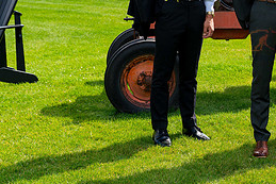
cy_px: 44
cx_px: 295
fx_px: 790
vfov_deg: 13.3
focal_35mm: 103
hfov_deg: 19.1
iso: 400
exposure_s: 1/400
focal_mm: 46
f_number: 5
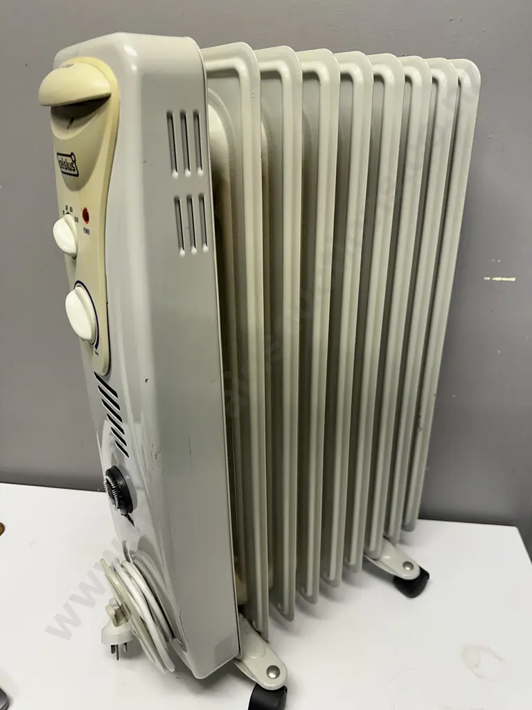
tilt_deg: -25.1
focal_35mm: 24
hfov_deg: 56.8
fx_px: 492
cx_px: 266
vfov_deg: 71.6
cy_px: 355
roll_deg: +0.1
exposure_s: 1/100
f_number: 1.78
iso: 125
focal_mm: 6.86
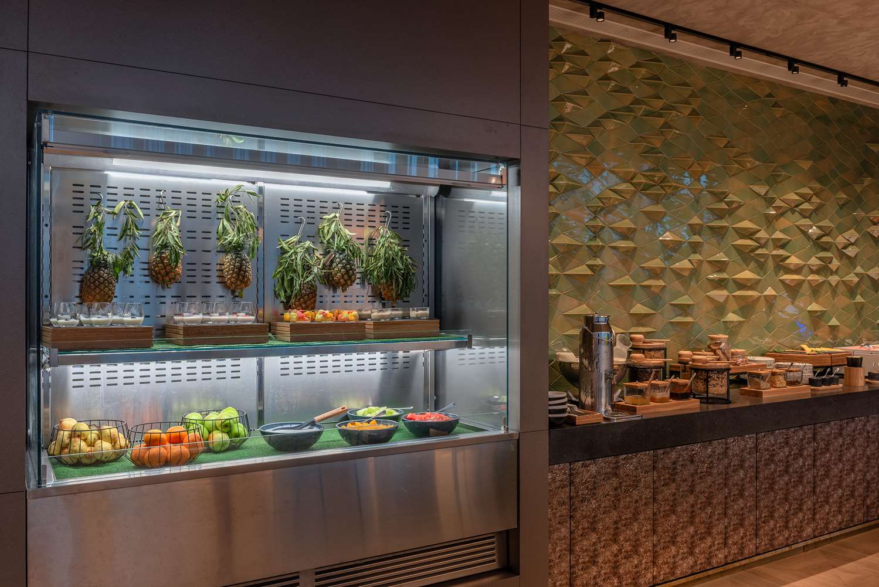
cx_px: 440
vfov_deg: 42.4
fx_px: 757
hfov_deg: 60.3
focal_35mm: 31
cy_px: 294
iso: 100
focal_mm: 31
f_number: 8
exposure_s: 1/4
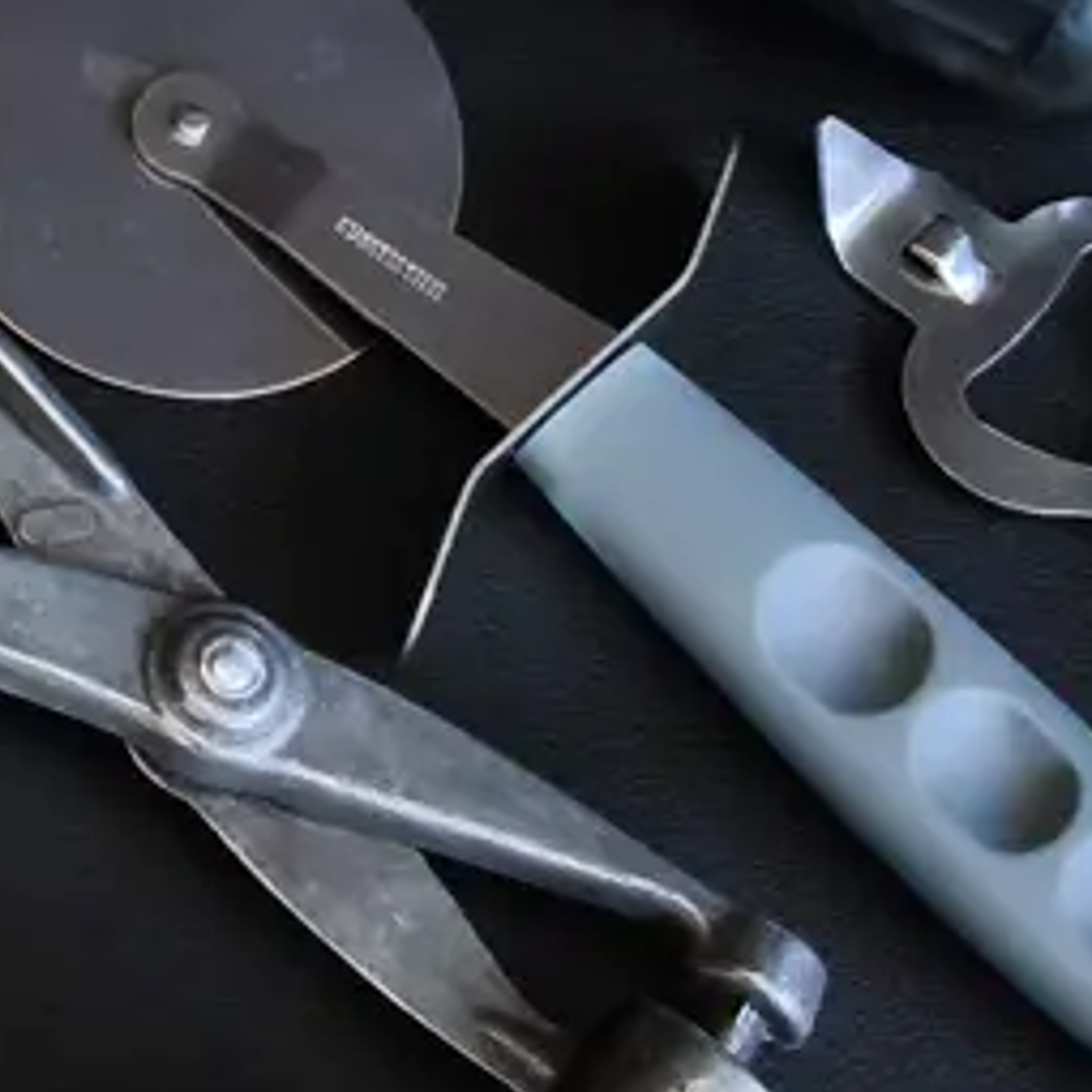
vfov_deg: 17.4
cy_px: -137
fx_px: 3426
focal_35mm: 96
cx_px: -347
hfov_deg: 17.0
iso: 200
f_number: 2
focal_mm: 2.87
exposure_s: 1/120
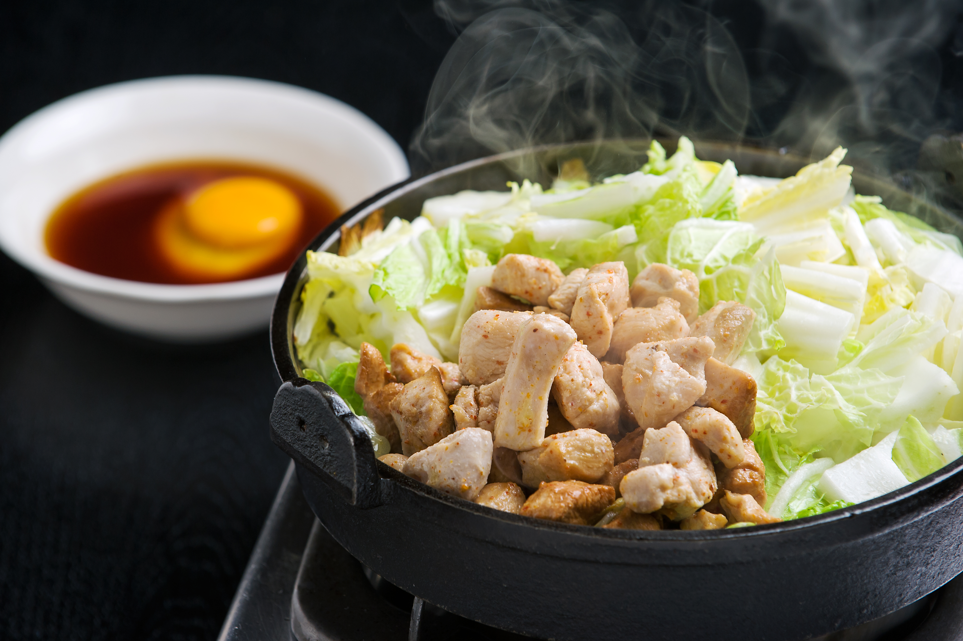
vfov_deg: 8.1
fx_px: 4545
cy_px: 320
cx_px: 482
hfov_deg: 12.1
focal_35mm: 170
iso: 200
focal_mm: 170
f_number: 7.1
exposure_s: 1/125
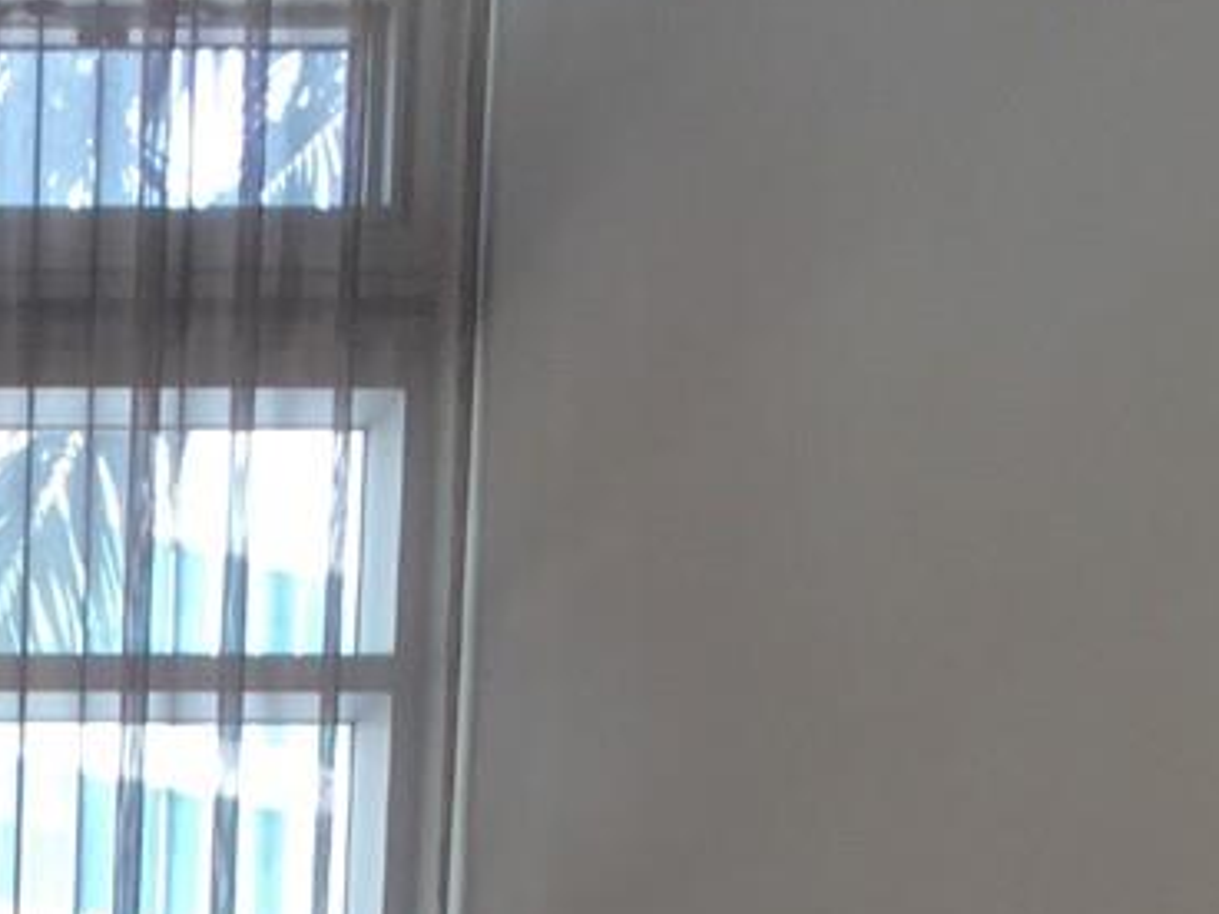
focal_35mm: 126
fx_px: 4437
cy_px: 1941
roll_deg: -0.8
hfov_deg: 14.0
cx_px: -937
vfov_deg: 10.6
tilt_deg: -4.6
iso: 32
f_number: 2.2
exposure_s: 1/60
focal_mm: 4.15
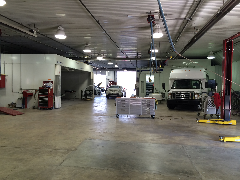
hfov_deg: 60.0
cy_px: 90
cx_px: 120
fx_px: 208
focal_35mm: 30
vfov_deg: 46.8
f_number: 2.2
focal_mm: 4.12
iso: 40
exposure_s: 1/40
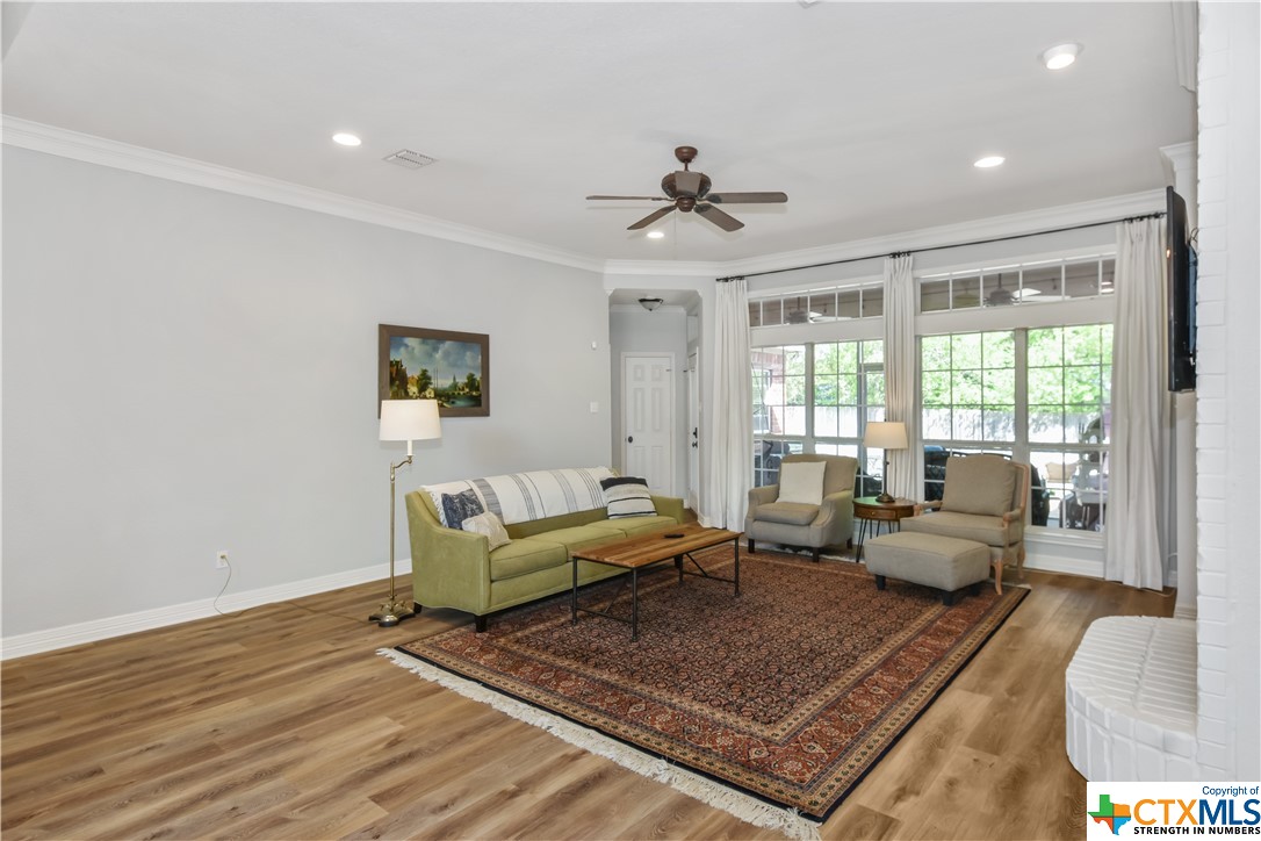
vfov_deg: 67.4
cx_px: 630
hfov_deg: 90.0
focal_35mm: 18
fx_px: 630
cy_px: 420
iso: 100
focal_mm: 12
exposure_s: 1/8
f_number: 8
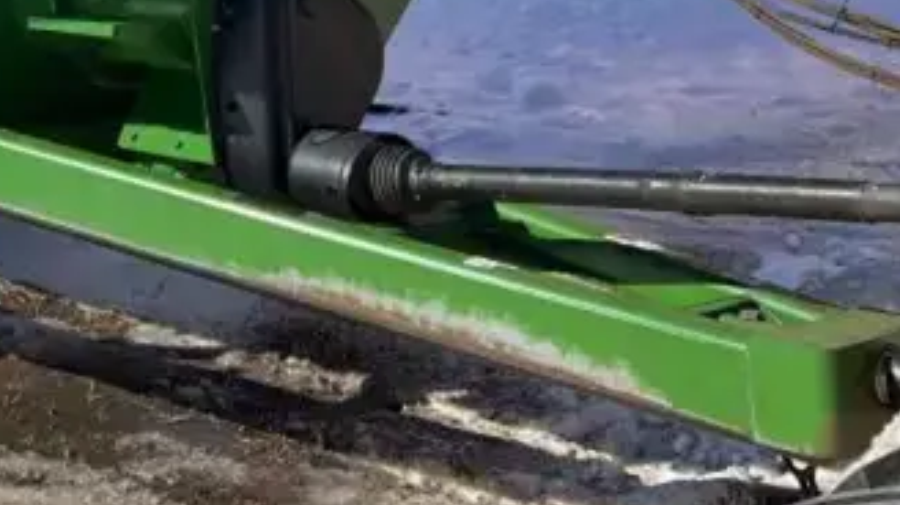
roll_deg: -0.2
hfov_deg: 23.9
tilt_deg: +2.3
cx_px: -107
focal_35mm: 83
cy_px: -316
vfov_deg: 13.5
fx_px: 1979
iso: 50
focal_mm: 5.7
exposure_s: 1/4630
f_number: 1.5
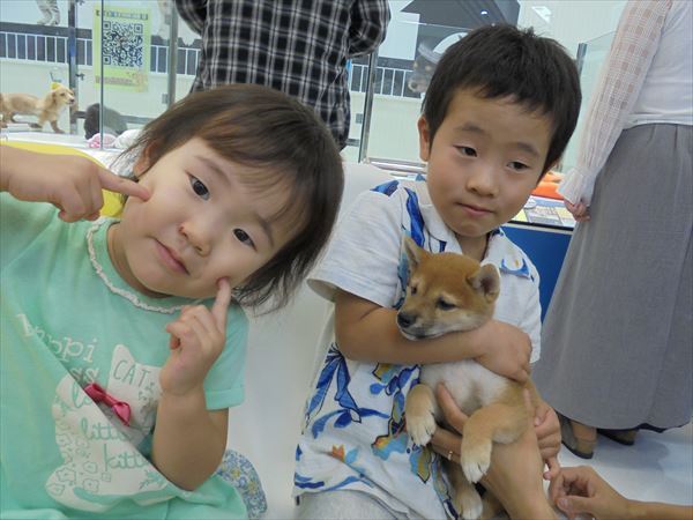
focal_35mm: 26
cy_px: 260
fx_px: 521
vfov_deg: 53.1
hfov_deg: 67.3
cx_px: 346
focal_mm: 4.6
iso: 100
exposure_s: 1/30
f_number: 3.5
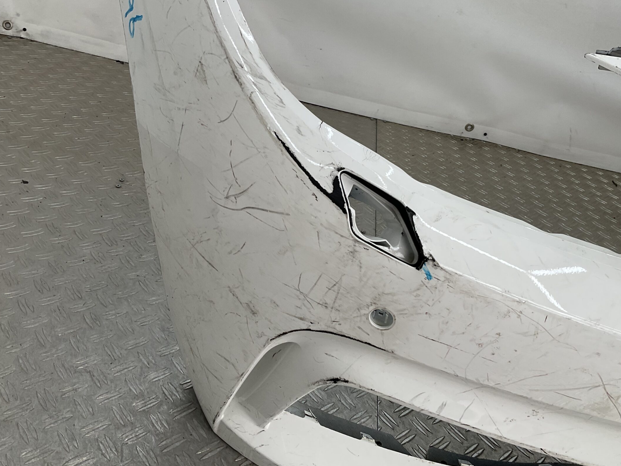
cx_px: 338
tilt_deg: -33.2
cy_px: 223
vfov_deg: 40.7
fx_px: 628
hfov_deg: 52.6
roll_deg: -16.6
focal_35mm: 35
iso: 16
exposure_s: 1/238
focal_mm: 3
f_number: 1.8
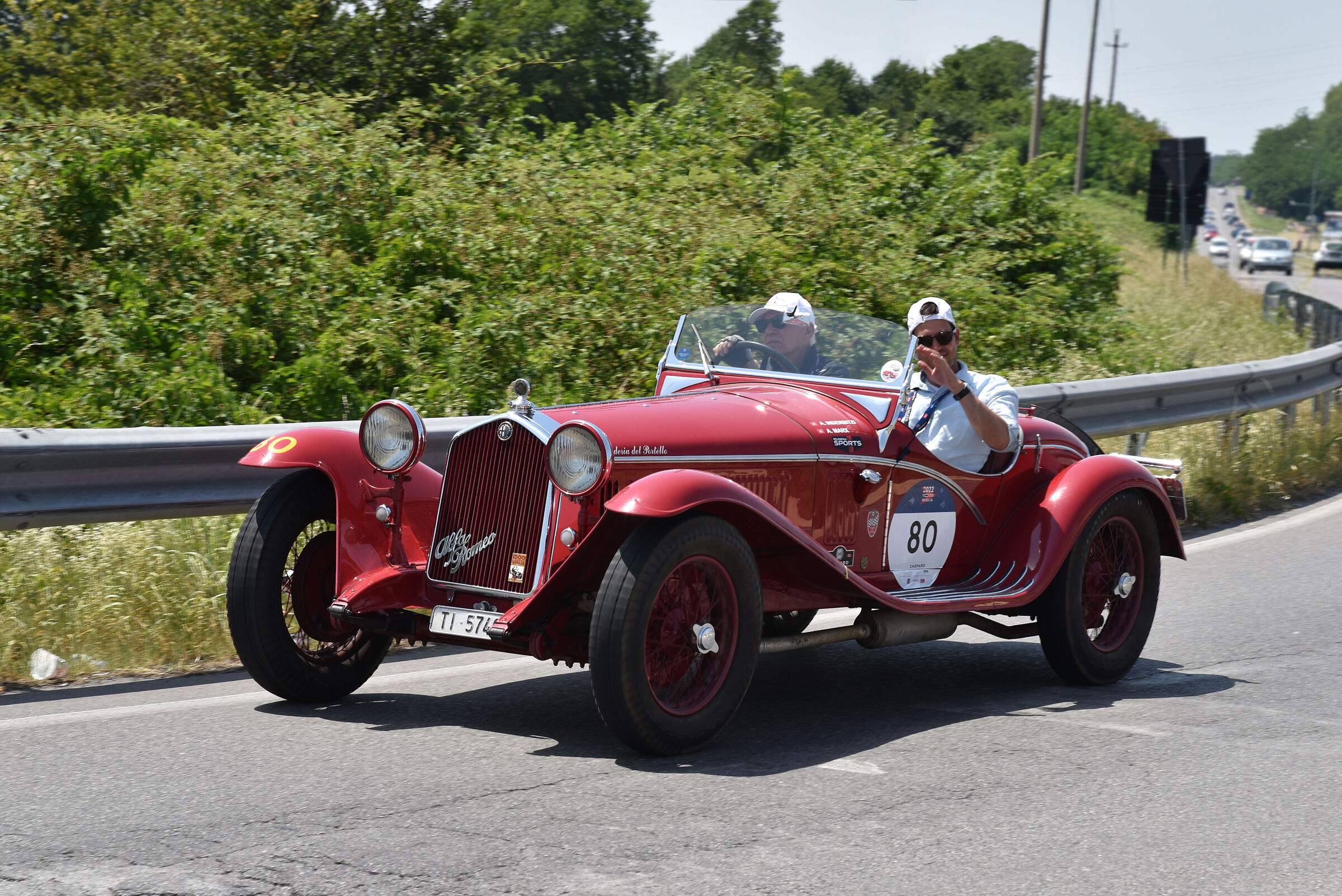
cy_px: 448
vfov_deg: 15.9
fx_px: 3207
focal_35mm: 86
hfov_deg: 23.6
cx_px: 671
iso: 200
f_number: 7.1
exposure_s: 1/500
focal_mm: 86
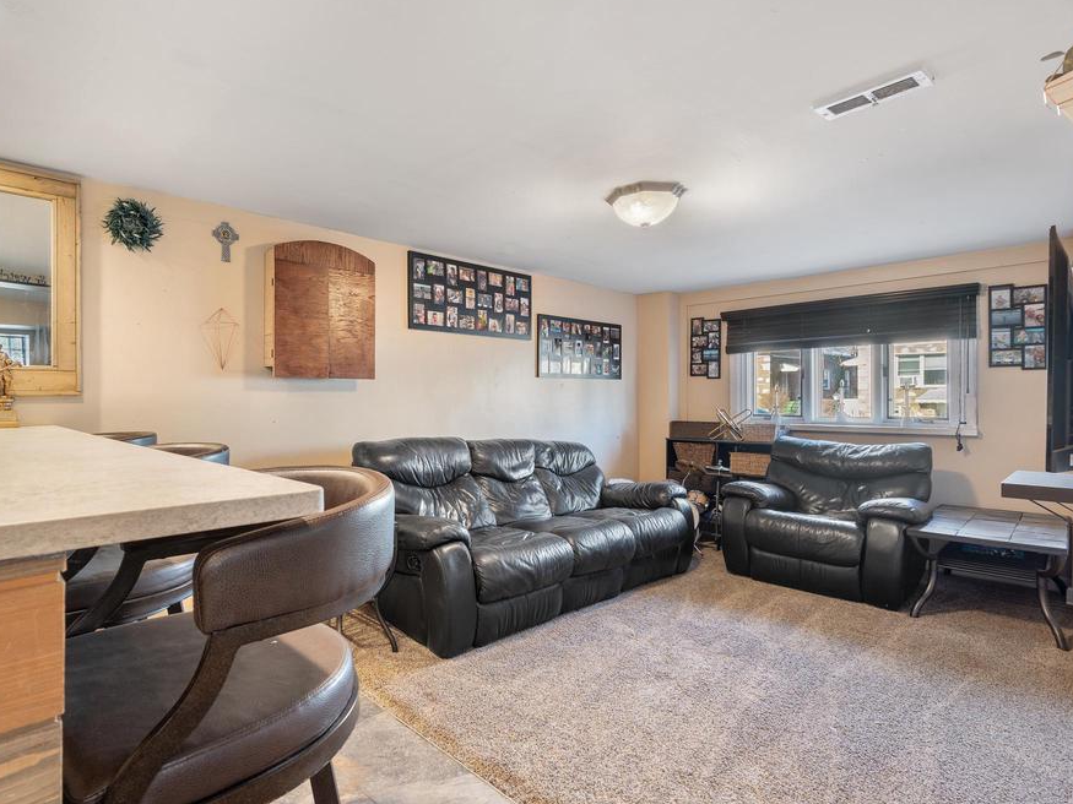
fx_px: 558
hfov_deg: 87.4
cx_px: 476
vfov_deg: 71.6
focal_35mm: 18
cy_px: 400
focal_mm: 16
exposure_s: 1.6
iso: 250
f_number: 9
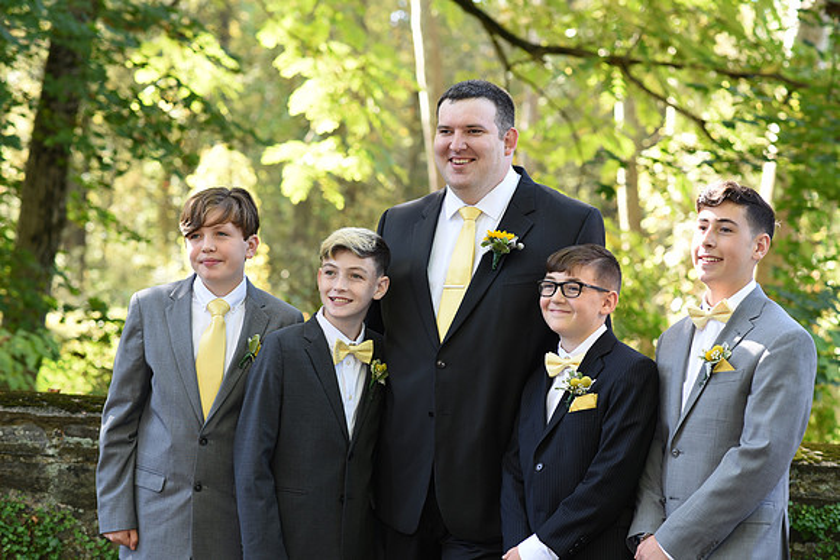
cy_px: 280
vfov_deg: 16.1
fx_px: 1984
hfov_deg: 23.9
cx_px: 420
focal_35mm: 85
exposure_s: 1/200
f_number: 4
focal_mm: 85
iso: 500
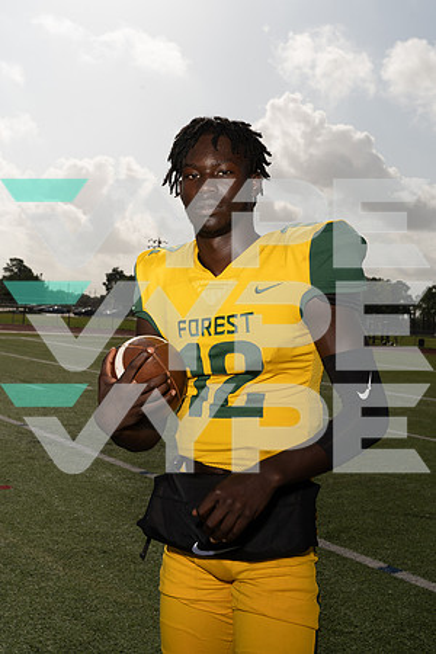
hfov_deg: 33.4
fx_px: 727
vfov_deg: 48.5
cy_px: 327
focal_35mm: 40
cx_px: 218
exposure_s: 1/250
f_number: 11
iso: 100
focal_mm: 40
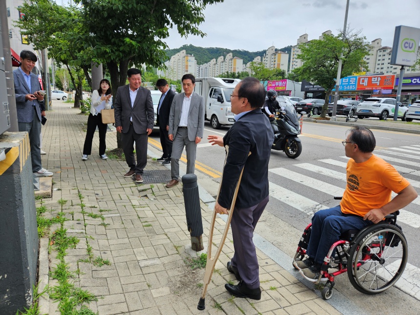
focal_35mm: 23
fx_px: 279
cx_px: 210
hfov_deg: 73.9
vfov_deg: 58.9
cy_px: 158
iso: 25
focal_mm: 5.4
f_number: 1.8
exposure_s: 1/1215
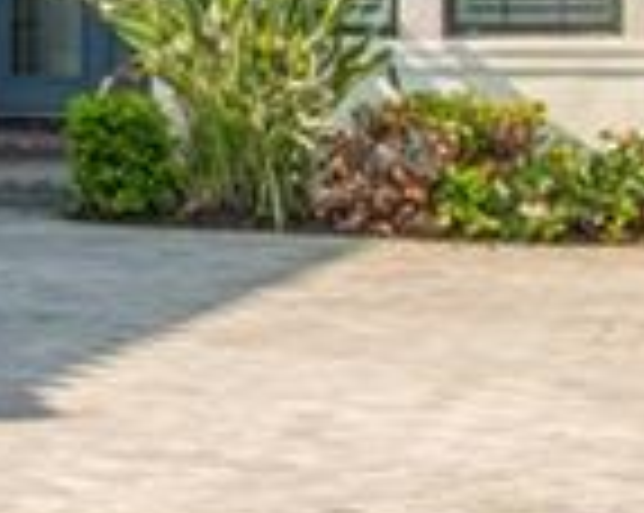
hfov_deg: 12.9
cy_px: -189
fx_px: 2500
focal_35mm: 131
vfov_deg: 11.4
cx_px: -603
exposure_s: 1/350
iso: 200
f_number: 9.5
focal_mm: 13
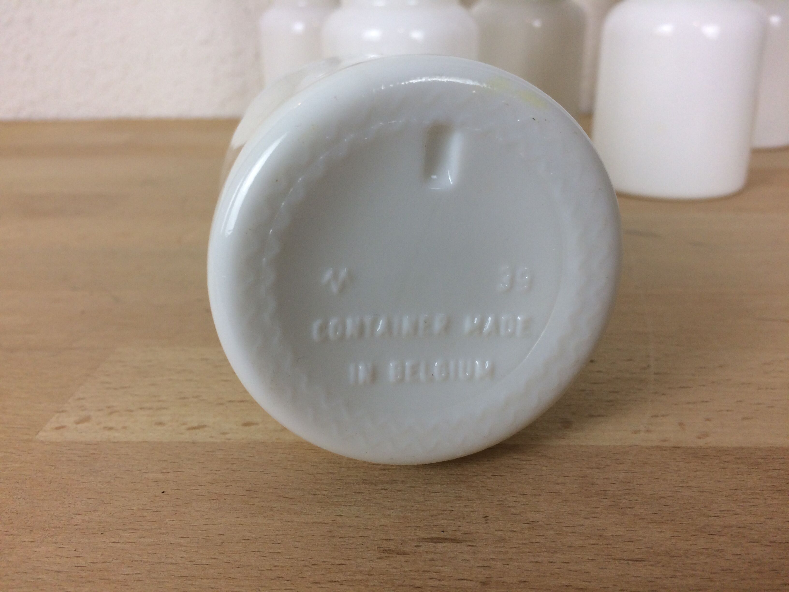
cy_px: 296
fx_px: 661
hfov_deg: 61.7
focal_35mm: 29
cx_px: 394
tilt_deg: -22.0
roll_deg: +0.2
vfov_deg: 48.2
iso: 64
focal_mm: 4.15
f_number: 2.2
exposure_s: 1/100
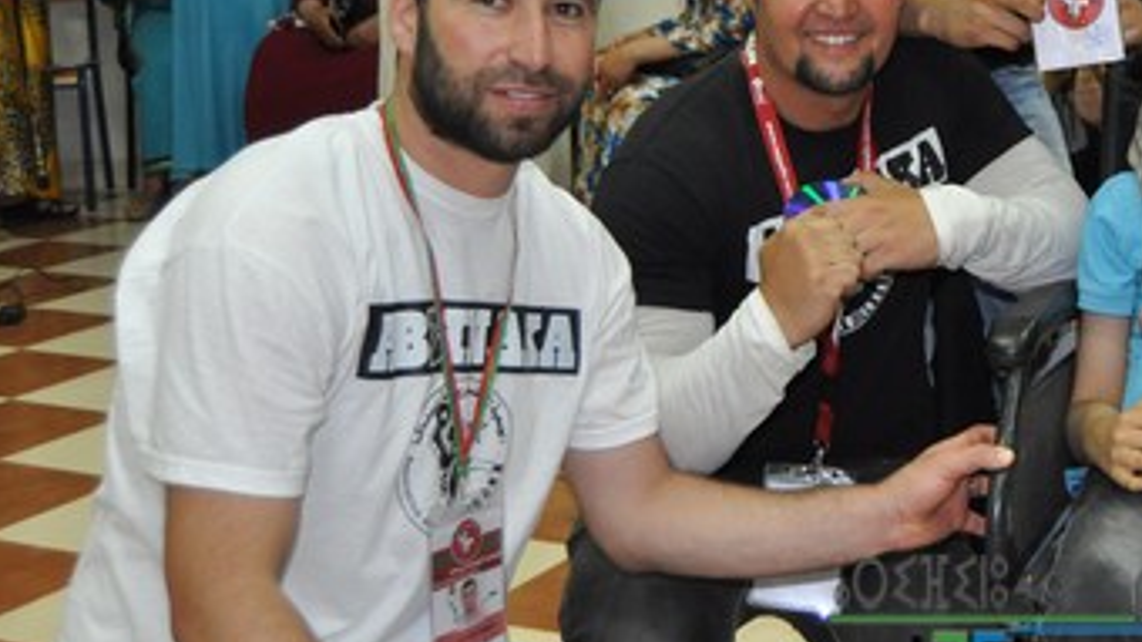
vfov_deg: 16.8
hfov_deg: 28.5
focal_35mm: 71
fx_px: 2149
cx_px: 1045
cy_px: 106
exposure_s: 1/60
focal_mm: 24
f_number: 3.8
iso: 800
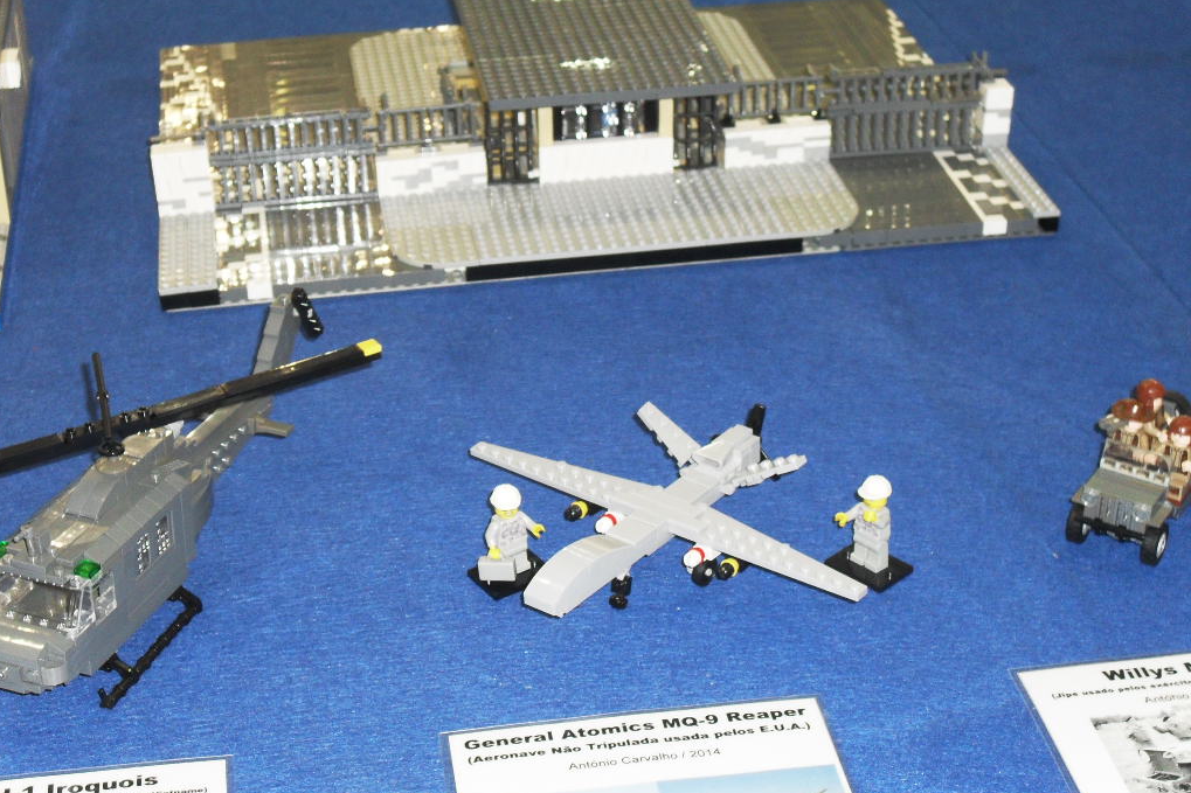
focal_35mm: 69
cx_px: 594
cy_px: 390
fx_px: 2282
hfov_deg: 29.2
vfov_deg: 19.7
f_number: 4.6
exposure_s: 1/60
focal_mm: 11.7
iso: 200
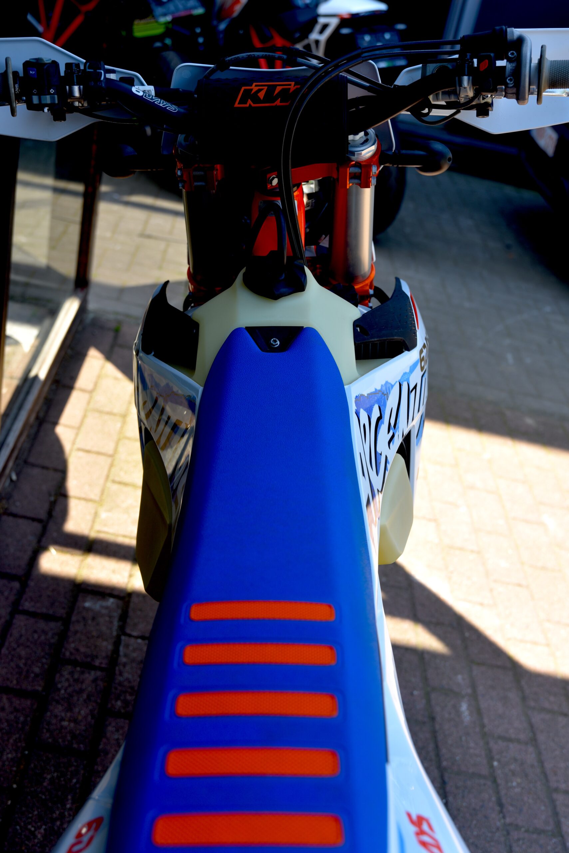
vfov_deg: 43.6
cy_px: 426
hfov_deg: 29.9
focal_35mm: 45
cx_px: 284
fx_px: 1066
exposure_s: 1/100
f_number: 5
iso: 100
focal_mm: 45
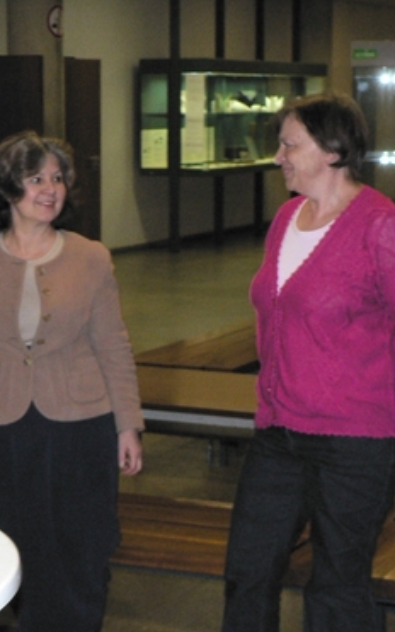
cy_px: 314
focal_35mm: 100
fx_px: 1722
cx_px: 158
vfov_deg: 20.8
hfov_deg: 13.1
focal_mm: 11.6
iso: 400
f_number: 3.2
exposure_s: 1/60
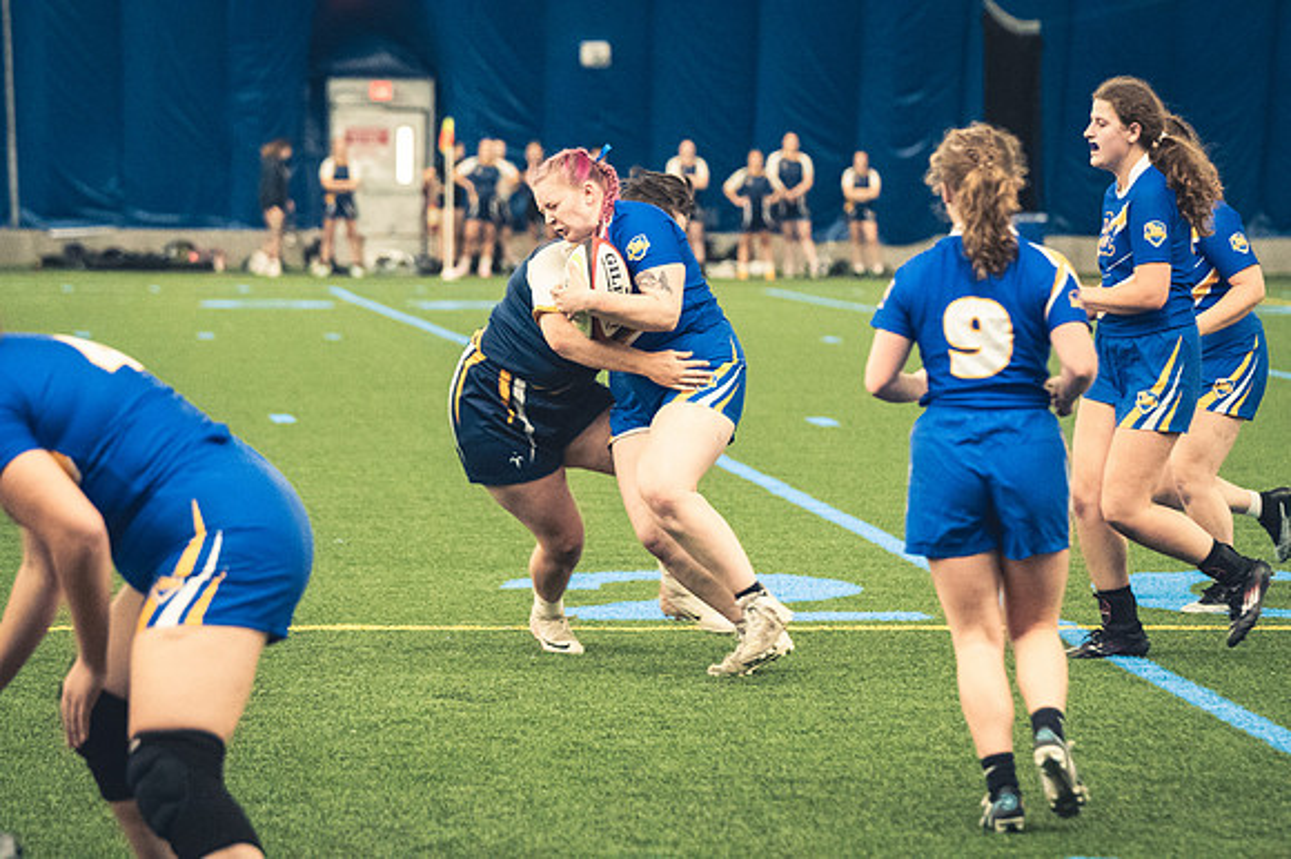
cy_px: 430
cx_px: 646
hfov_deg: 13.4
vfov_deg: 9.0
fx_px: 5483
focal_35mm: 153
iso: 12800
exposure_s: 1/500
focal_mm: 102
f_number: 2.8
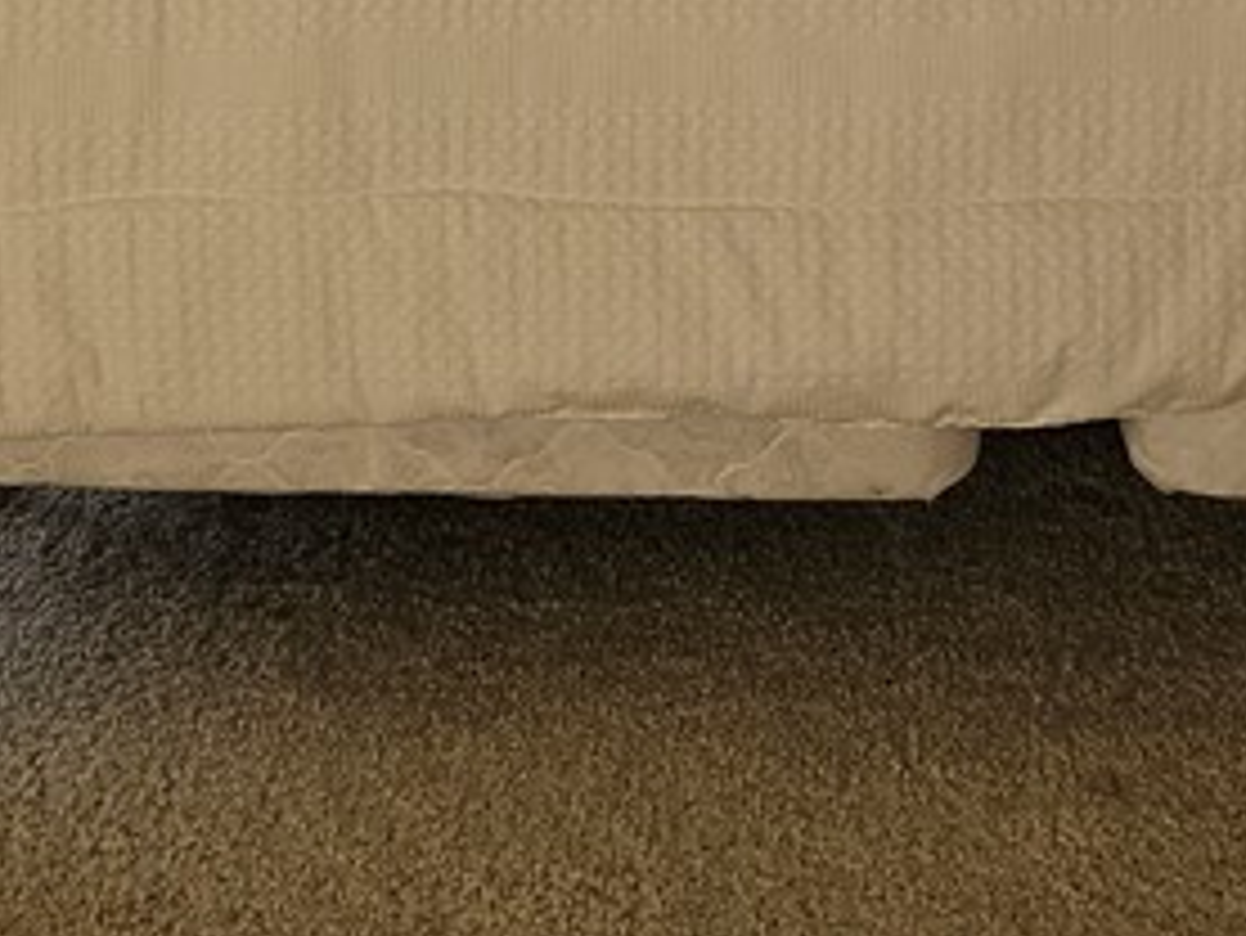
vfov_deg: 15.4
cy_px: -662
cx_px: 900
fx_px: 3061
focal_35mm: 85
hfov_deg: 22.8
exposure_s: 1/120
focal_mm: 5.4
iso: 40
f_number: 1.8
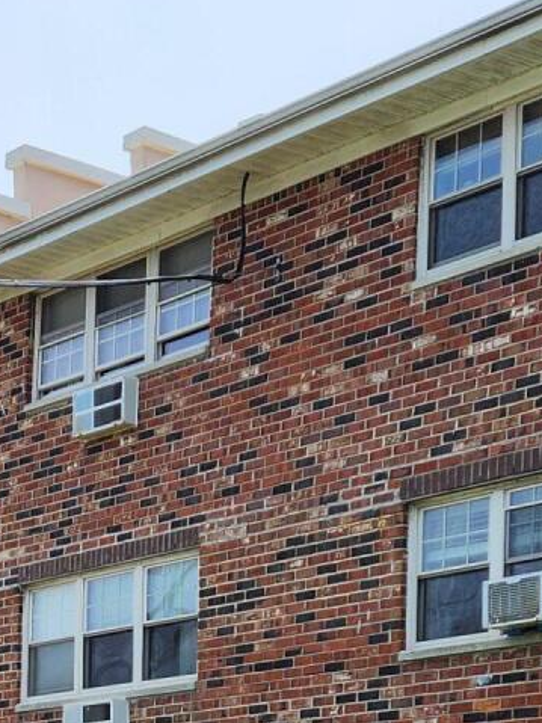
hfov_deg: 15.1
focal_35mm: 96
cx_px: 2
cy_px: 934
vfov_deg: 19.0
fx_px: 2005
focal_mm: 5.4
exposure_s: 1/2105
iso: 20
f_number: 1.8
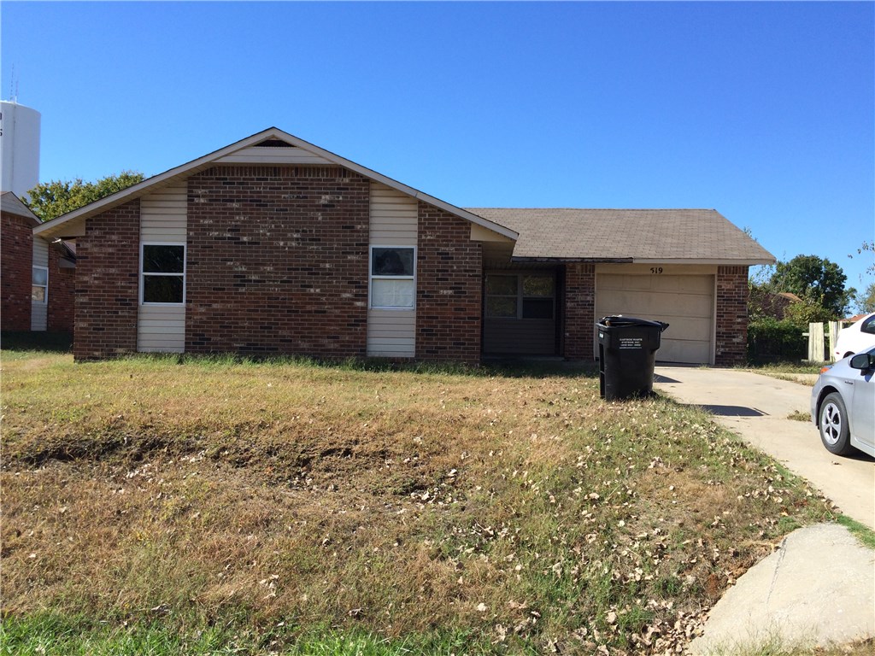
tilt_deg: -0.7
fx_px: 733
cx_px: 438
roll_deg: +0.4
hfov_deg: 61.7
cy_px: 328
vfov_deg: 48.2
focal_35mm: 29
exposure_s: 1/1368
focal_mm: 4.15
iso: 32
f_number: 2.2
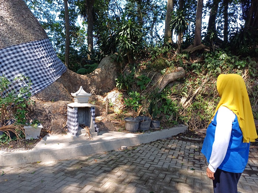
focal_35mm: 25
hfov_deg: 69.4
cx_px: 129
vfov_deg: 54.9
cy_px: 96
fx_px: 186
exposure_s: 1/137
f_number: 1.8
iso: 50
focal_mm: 4.65
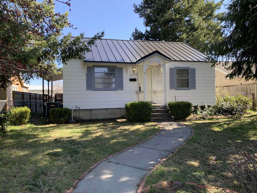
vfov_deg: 53.1
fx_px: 193
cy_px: 96
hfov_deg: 67.3
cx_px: 128
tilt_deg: +0.7
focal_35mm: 26
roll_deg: +2.1
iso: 25
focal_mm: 4.25
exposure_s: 1/288
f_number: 1.8
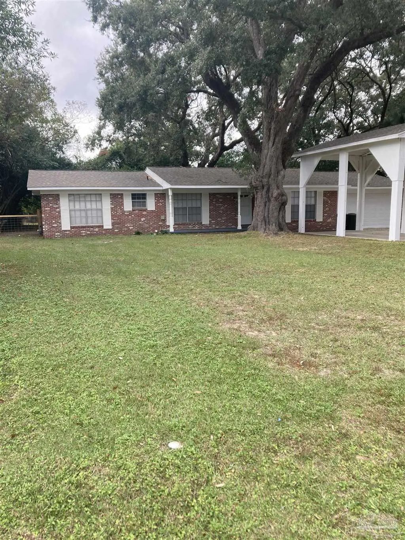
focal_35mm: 28
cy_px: 270
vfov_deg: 63.4
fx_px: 437
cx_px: 202
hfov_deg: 49.8
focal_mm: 3.99
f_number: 1.8
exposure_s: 1/203
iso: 20
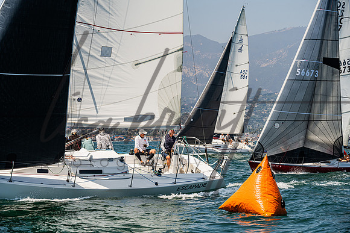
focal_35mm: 120
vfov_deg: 11.4
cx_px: 175
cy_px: 116
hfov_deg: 17.1
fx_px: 1167
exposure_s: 1/1600
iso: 500
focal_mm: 120
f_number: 8
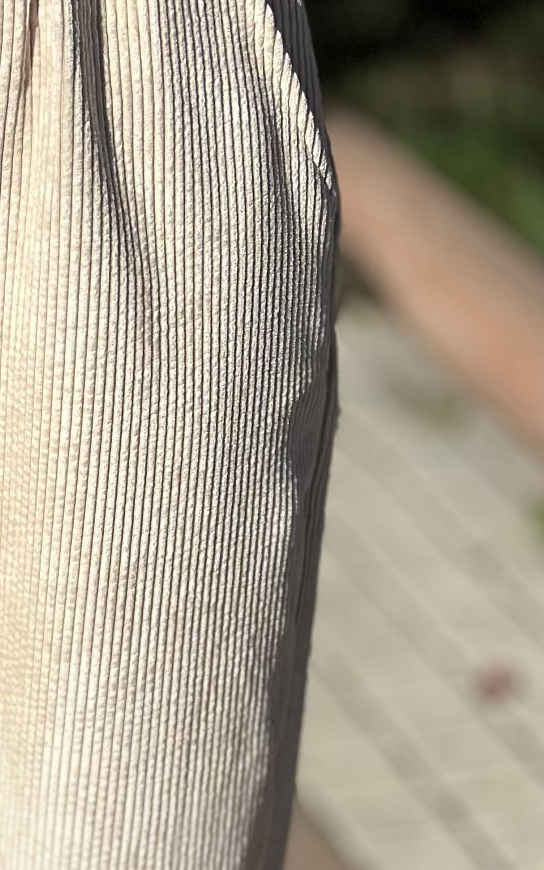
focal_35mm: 154
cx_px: -343
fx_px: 3651
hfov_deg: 8.3
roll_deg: +1.8
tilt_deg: -25.4
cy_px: 725
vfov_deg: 13.5
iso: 100
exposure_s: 1/13699
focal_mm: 6.86
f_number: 1.78
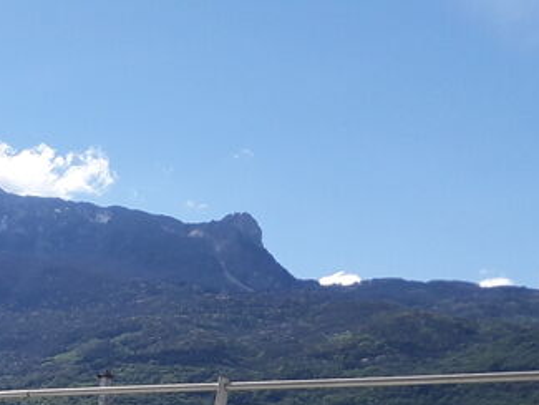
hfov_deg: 20.2
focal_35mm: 83
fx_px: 1293
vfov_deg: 16.2
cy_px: 621
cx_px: -270
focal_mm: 3.6
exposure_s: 1/2237
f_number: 1.9
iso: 40
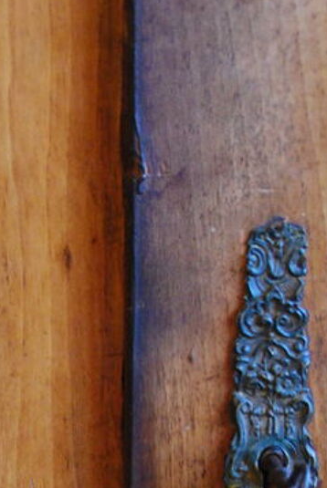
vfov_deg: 18.2
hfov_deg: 12.4
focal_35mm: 109
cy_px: 495
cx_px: -29
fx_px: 1481
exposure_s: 1/10
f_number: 4
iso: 1600
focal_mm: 26
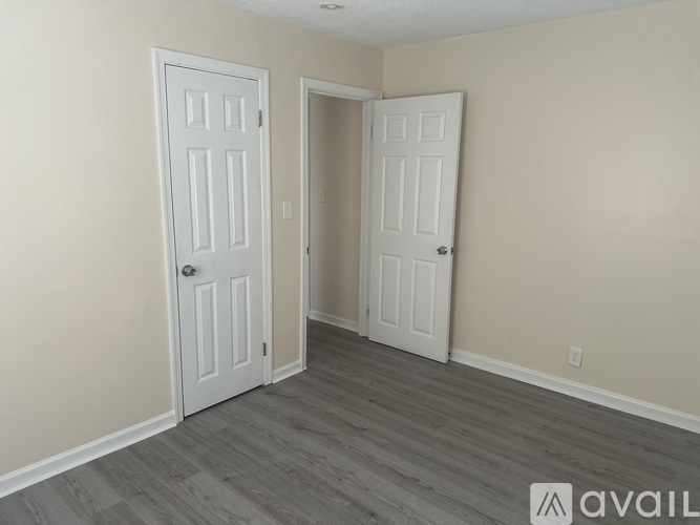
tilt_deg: -11.5
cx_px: 350
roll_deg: -0.7
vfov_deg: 56.8
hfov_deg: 71.6
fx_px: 485
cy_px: 262
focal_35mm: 24
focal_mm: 6.86
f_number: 1.78
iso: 100
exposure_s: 1/121
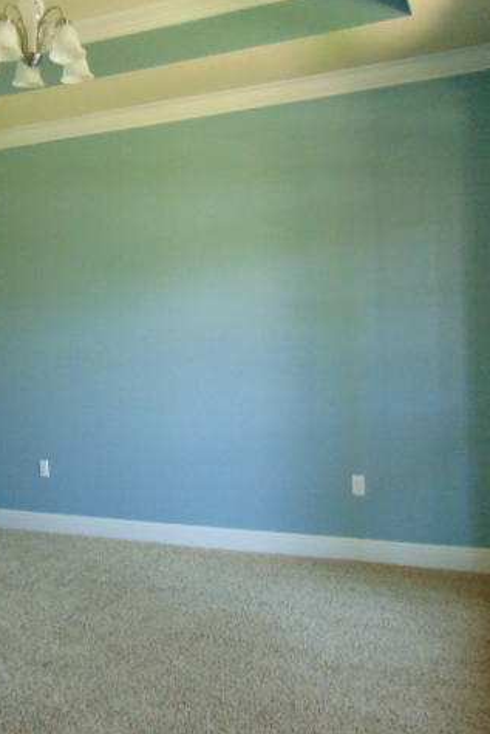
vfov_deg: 54.4
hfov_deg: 37.6
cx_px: 181
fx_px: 714
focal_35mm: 35
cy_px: 366
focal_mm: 4.5
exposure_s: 1/30
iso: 320
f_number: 3
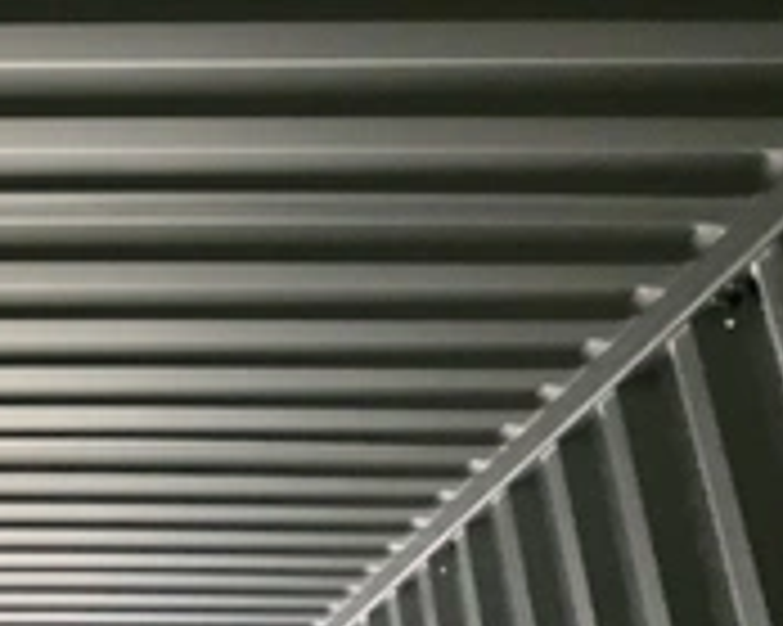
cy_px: 203
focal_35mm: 65
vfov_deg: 23.4
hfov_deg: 26.6
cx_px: -94
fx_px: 1505
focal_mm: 3
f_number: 1.8
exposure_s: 1/30
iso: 500
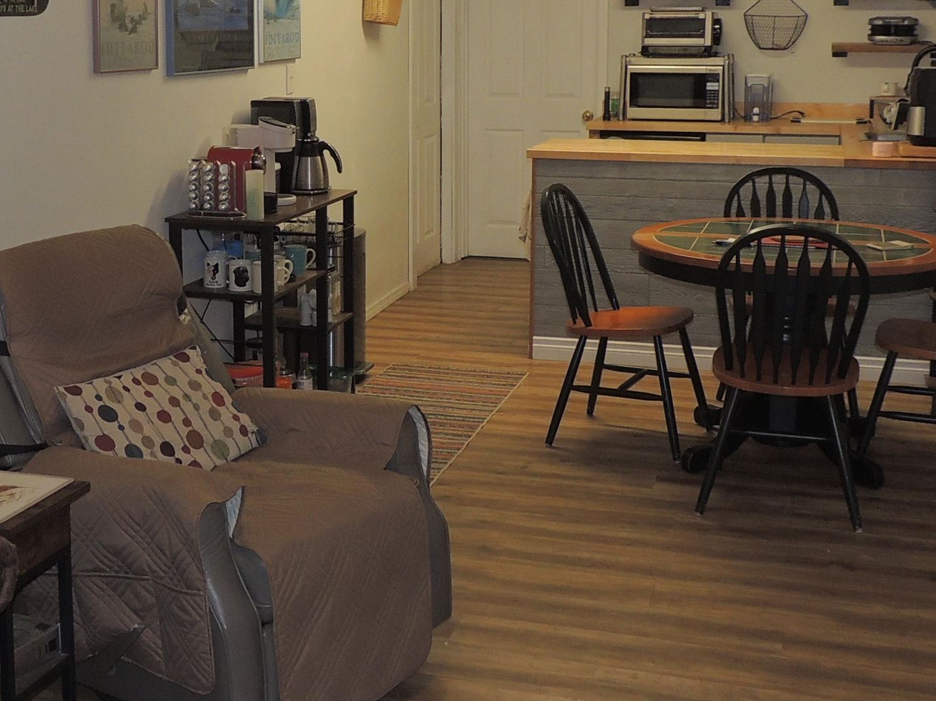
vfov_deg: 28.3
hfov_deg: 37.2
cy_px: 210
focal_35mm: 51
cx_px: 335
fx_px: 1379
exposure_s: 1/30
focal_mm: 4.3
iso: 200
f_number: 3
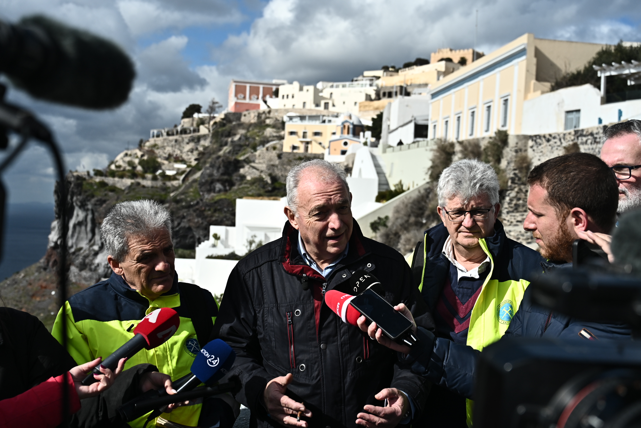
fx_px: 730
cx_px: 320
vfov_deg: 32.6
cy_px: 214
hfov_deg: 47.4
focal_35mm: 41
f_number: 5
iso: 320
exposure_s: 1/4000
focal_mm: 41
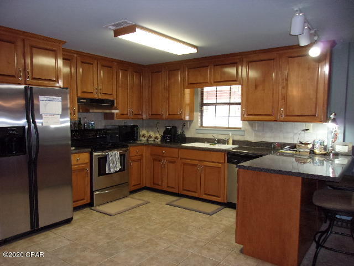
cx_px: 177
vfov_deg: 51.4
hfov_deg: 65.3
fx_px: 276
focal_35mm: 27
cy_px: 133
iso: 200
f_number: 3
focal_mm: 4.9
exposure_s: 1/34
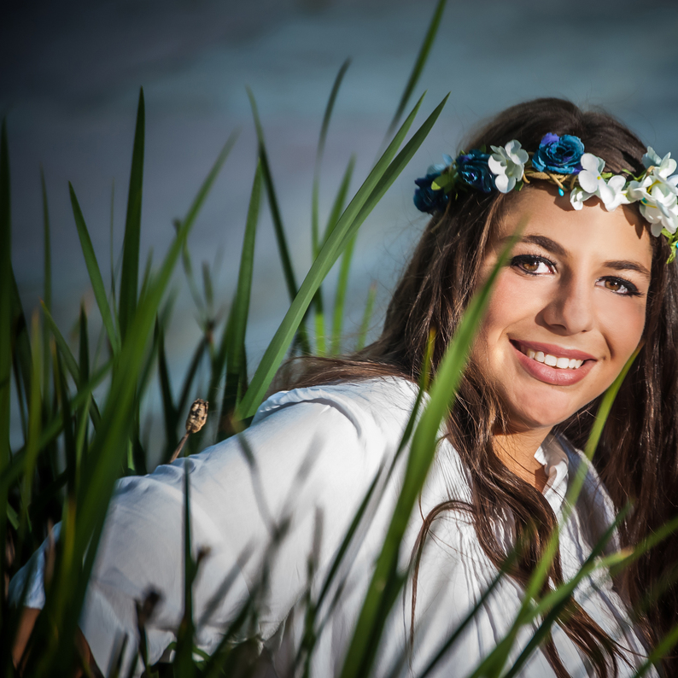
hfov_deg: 9.4
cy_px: 340
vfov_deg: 9.4
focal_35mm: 186
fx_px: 4122
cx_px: 453
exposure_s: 1/250
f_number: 5
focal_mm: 145
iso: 1250
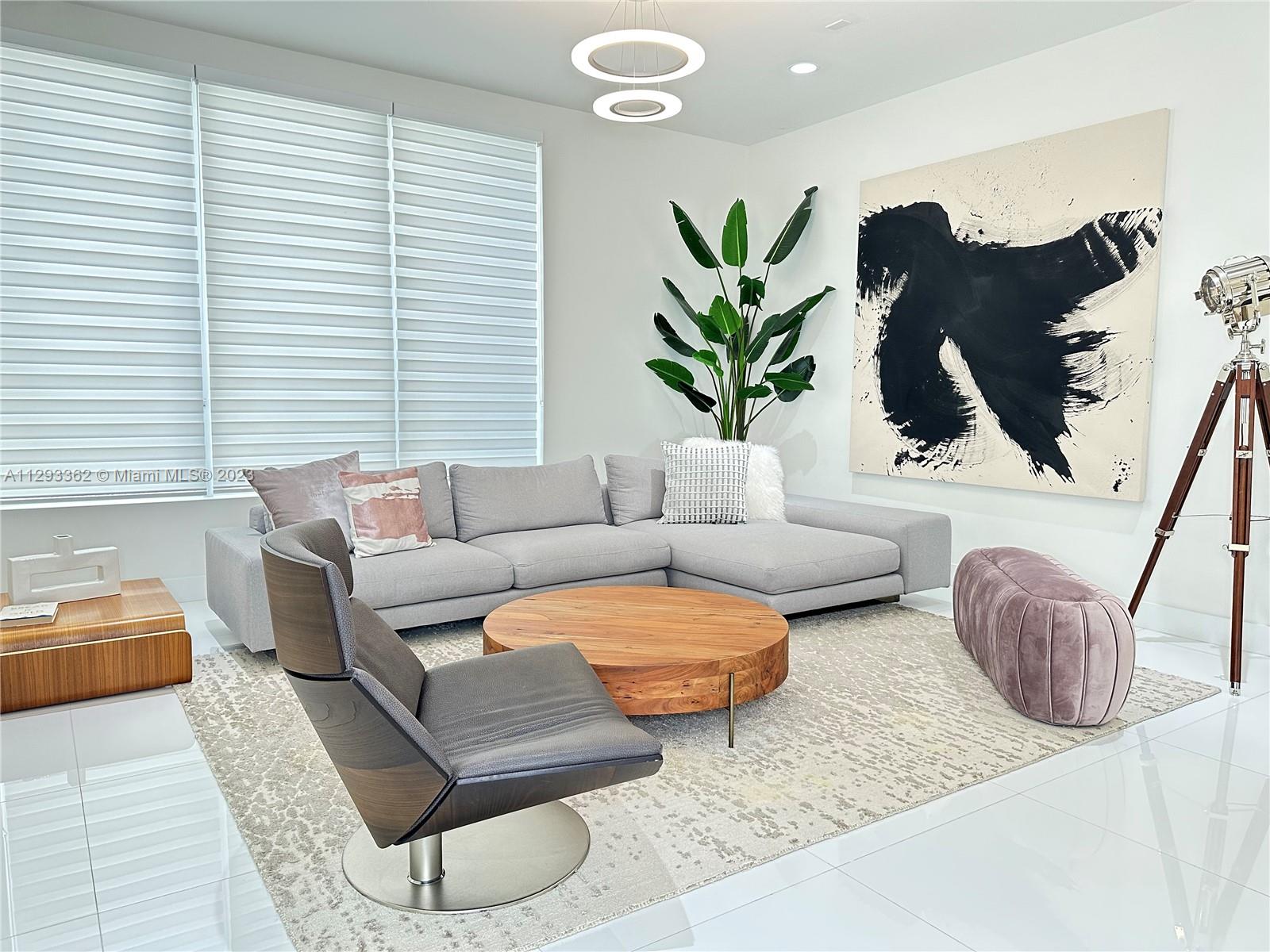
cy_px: 476
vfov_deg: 56.8
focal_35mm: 24
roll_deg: -0.8
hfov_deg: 71.6
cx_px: 635
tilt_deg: -7.1
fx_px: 881
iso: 250
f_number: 1.78
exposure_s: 1/60
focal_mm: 6.86
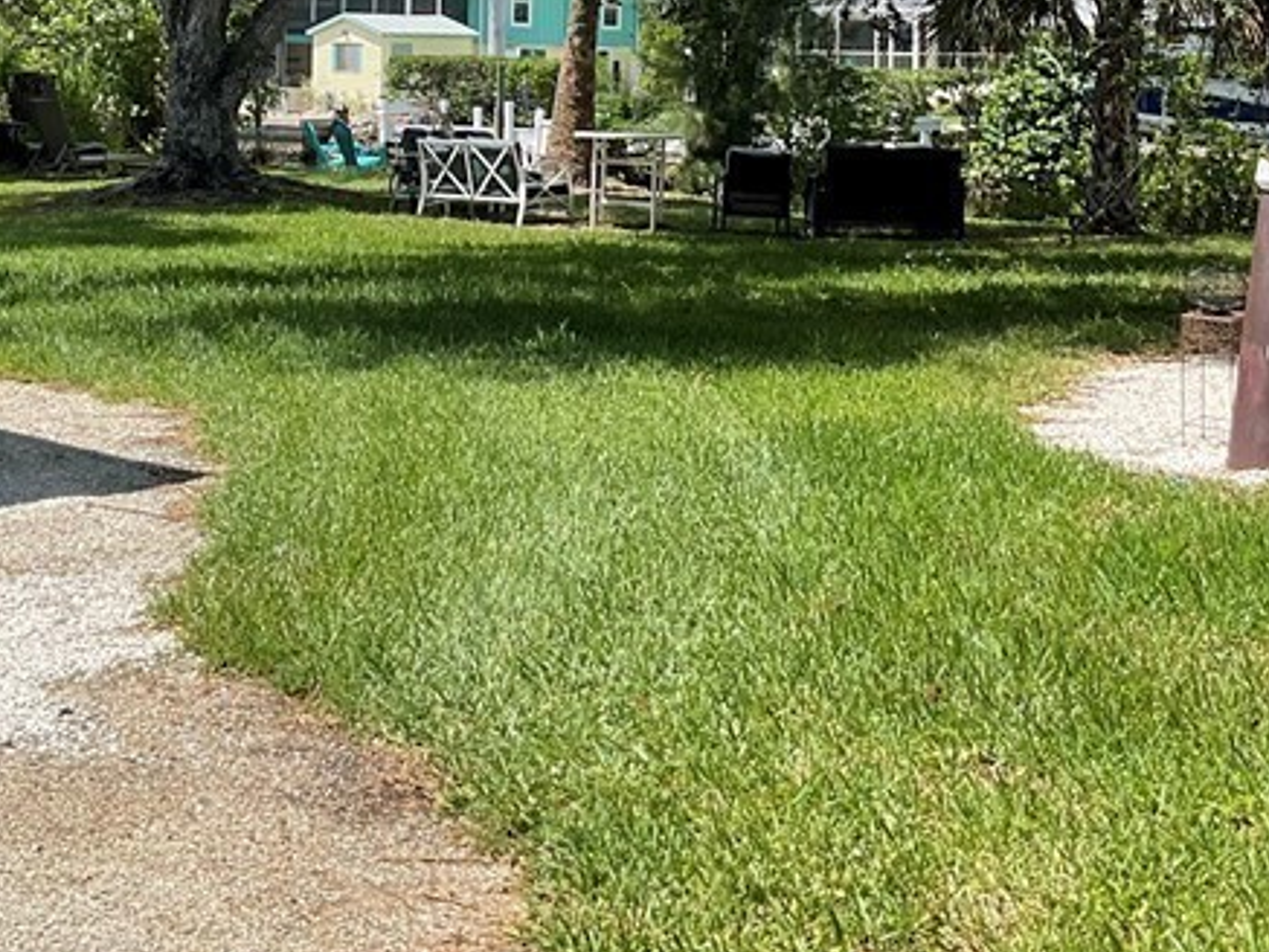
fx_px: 2494
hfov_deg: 28.5
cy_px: -26
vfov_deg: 20.8
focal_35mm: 68
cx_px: 555
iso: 16
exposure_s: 1/1098
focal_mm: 3
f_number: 1.8
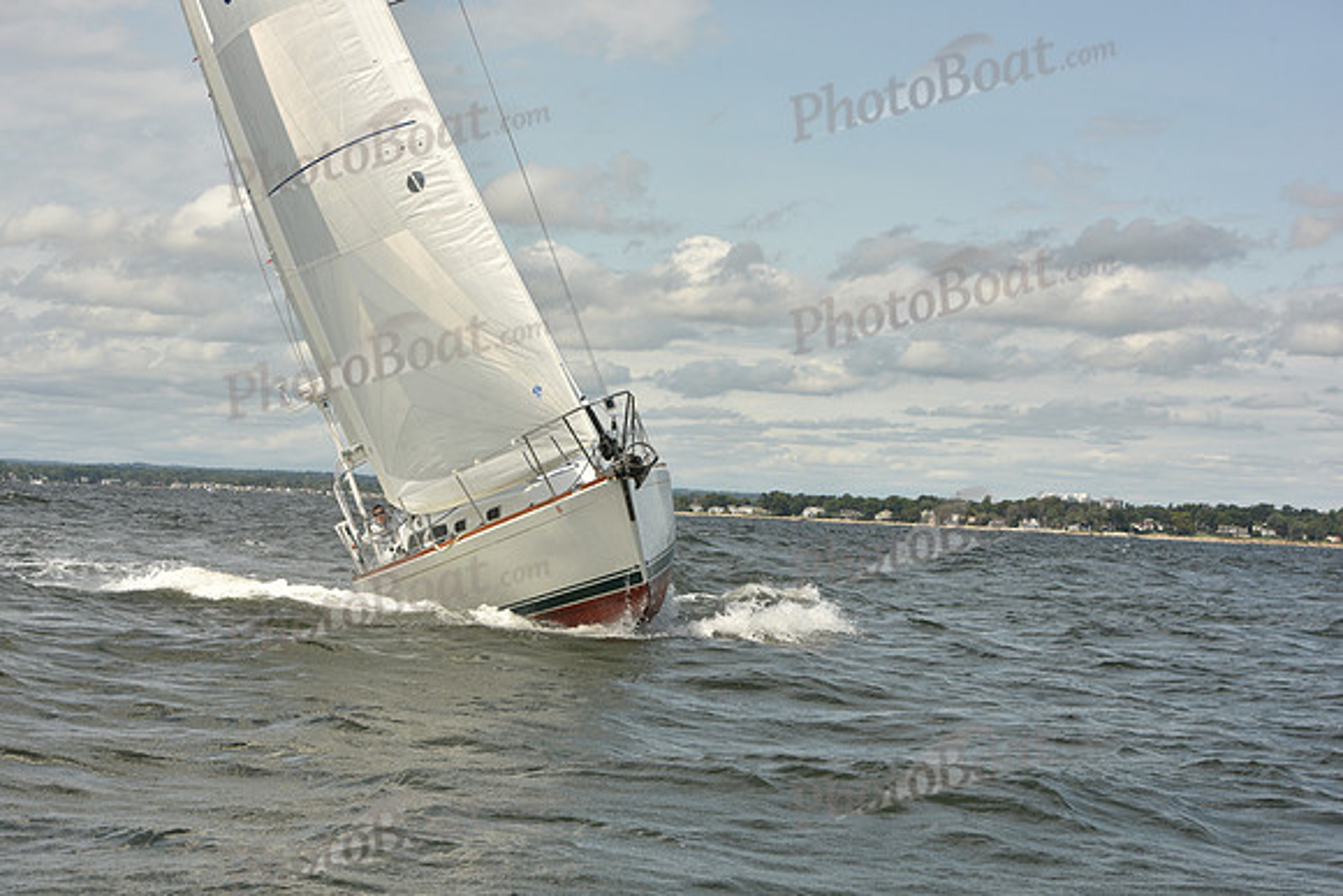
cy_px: 448
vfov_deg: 19.5
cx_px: 672
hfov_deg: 28.8
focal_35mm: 70
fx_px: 2612
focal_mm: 70
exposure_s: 1/800
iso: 250
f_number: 10
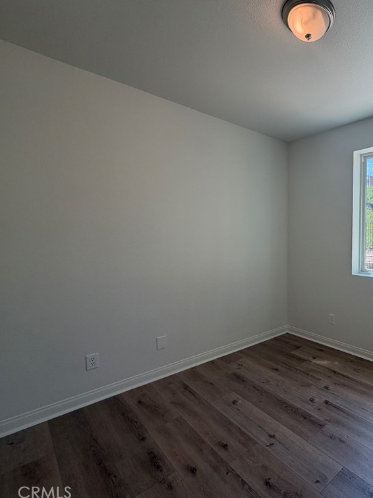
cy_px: 249
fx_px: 273
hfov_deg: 60.8
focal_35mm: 19
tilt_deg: -2.9
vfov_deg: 84.7
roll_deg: -0.2
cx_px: 318
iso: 50
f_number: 2.2
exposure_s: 1/153
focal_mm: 2.22
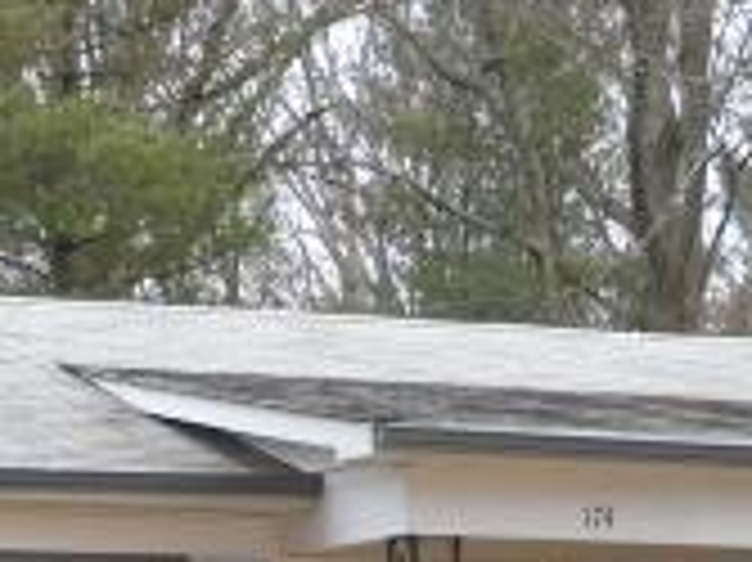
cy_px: 616
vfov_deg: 9.4
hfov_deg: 12.6
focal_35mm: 157
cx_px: 216
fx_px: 3408
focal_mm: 6.72
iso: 64
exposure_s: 1/84
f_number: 3.1
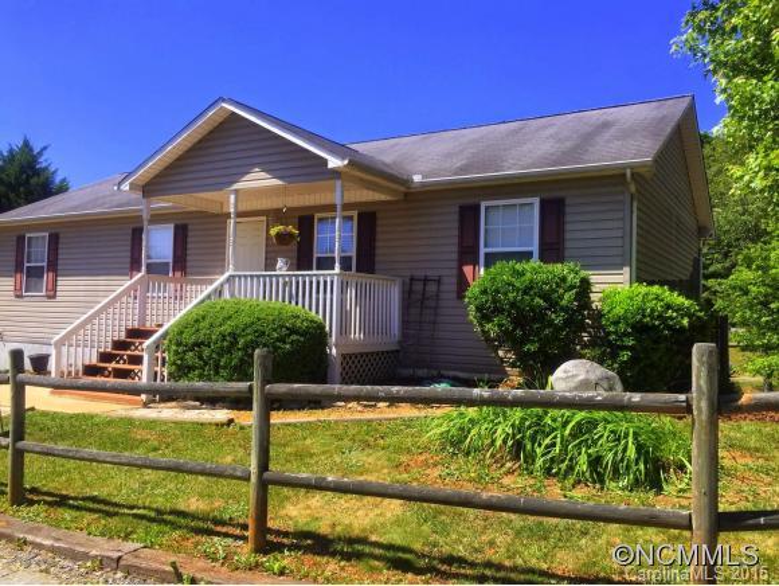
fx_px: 653
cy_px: 293
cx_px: 390
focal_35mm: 29
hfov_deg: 61.6
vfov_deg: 48.3
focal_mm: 4.15
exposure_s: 1/1364
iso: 32
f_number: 2.2
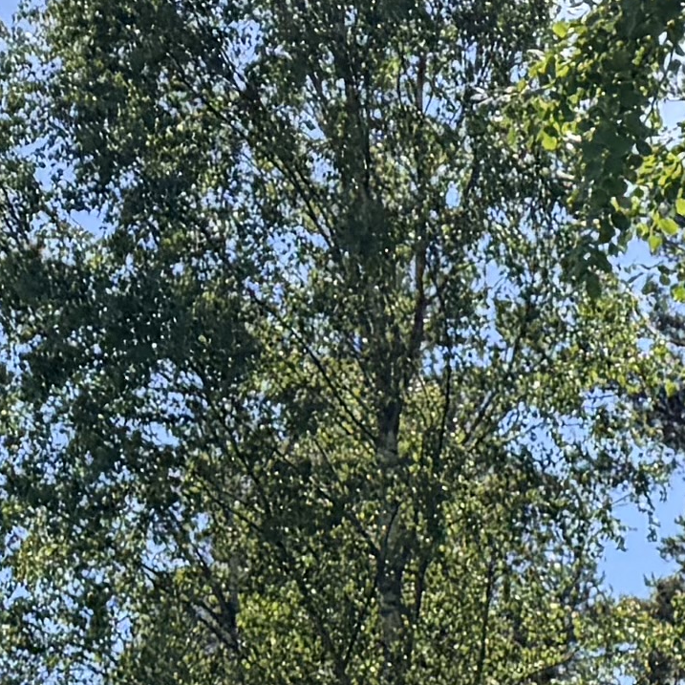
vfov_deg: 9.0
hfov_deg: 8.9
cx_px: 1890
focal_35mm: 169
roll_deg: +0.0
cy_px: 1808
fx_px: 3784
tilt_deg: +0.2
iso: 100
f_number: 1.78
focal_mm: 6.76
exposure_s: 1/3145
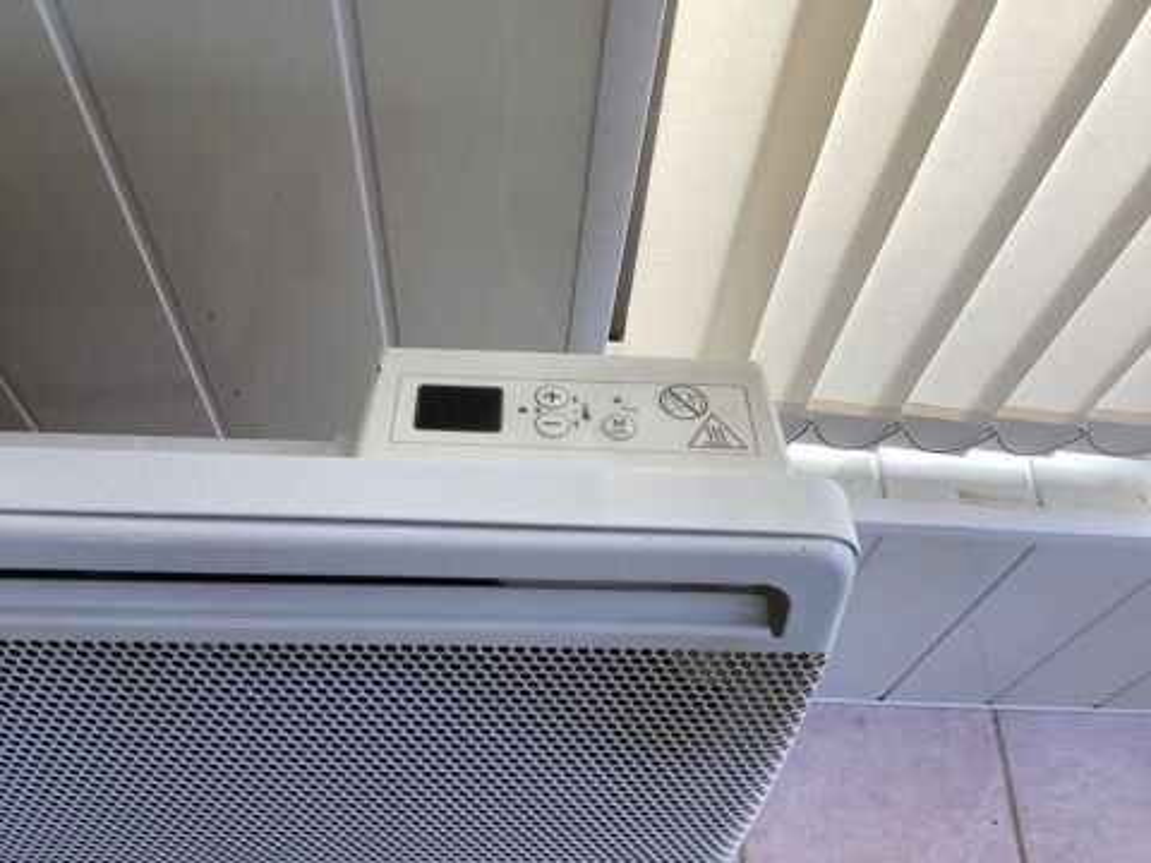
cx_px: 576
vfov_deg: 45.4
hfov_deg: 58.4
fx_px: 1031
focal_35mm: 31
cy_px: 432
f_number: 2.4
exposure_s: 1/120
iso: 32
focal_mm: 3.3
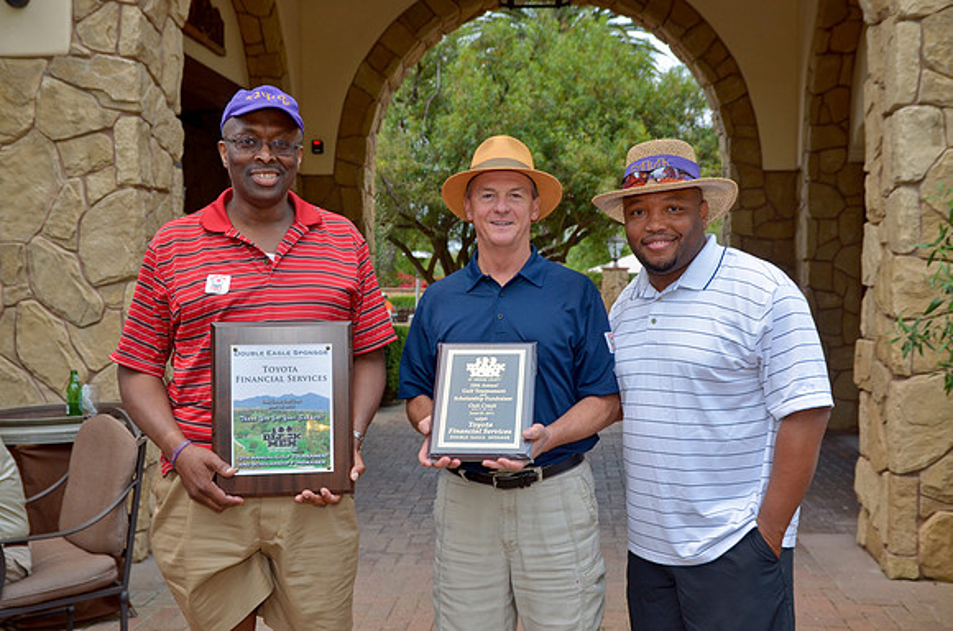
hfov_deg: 48.0
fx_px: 1070
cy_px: 316
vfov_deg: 32.9
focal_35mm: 40
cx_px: 476
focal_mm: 27
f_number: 4
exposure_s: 1/80
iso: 220
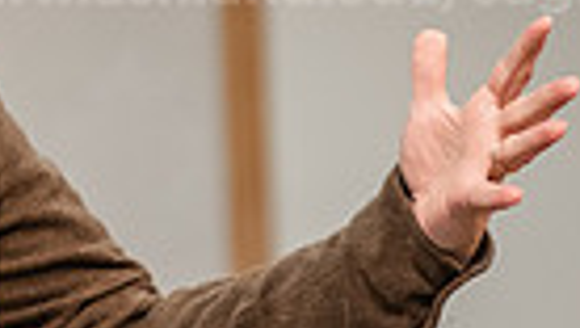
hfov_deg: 2.5
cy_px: 74
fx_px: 13211
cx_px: -256
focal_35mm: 858
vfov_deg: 1.4
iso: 2000
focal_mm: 195
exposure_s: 1/200
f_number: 3.2
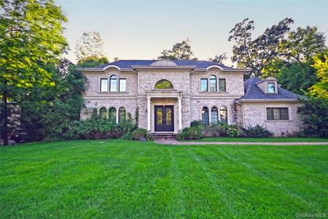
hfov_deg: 100.4
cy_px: 110
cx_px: 164
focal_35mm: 15
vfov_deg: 77.3
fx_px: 137
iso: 140
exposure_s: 1/250
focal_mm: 10
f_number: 5.6
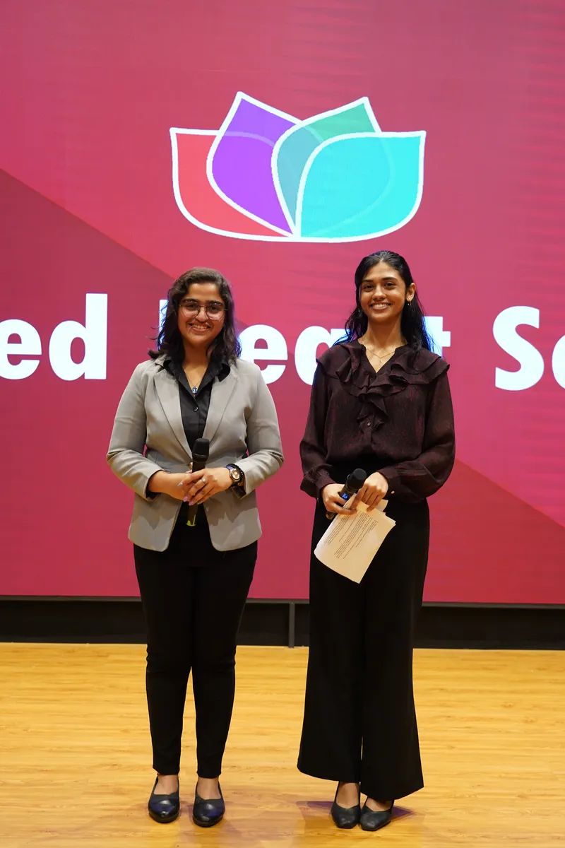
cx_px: 282
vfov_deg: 41.1
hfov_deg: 28.1
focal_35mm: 48
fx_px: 1130
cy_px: 424
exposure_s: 1/50
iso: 2000
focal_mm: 48
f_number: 4.5
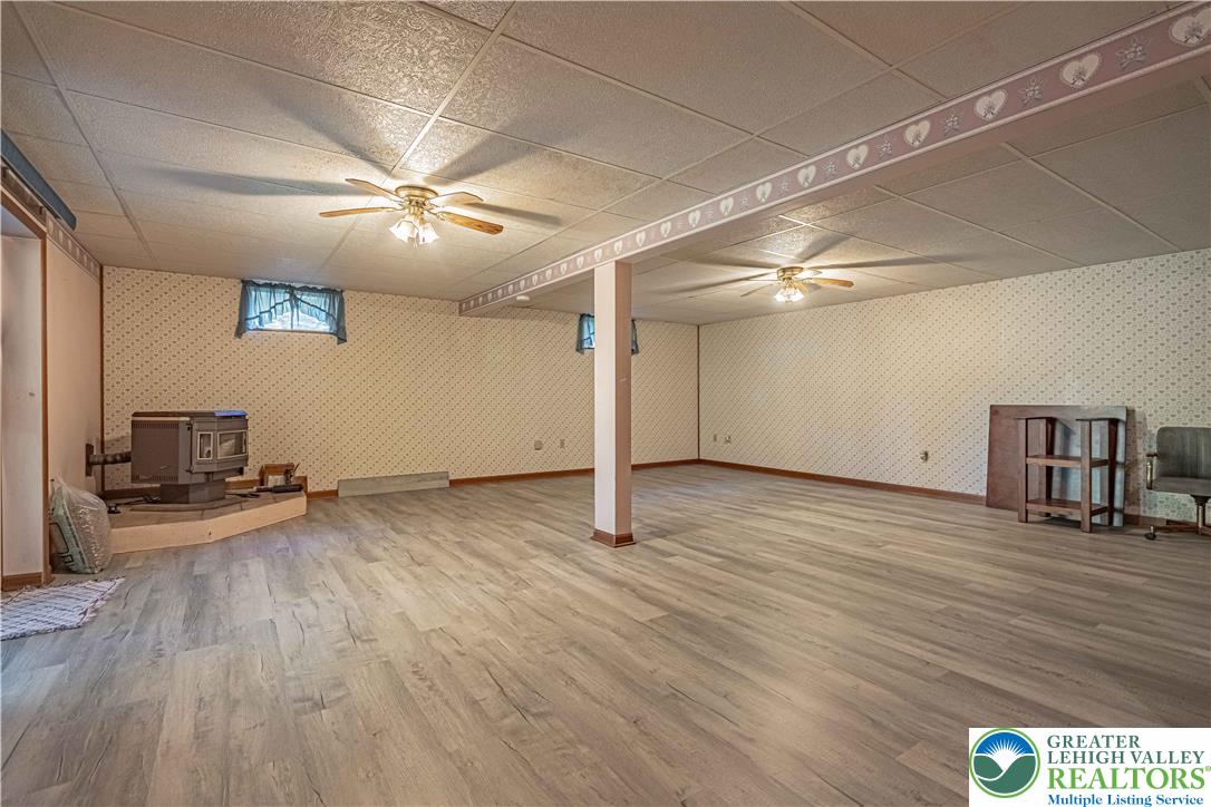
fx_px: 538
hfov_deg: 96.7
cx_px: 606
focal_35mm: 16
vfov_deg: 73.7
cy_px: 404
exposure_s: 1/200
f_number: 4
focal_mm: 16
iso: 1000
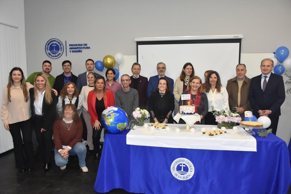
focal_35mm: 27
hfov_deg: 67.4
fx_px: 218
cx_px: 146
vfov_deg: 47.9
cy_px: 97
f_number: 5.6
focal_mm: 18
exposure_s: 1/80
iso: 1600
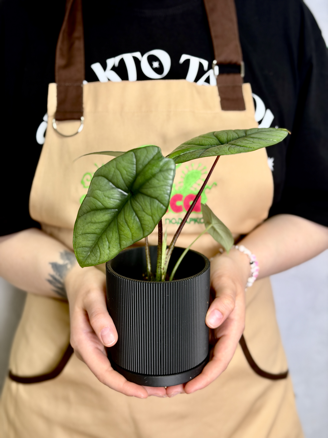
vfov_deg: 39.7
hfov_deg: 30.3
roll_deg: +0.9
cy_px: 219
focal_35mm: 48
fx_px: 606
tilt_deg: -15.8
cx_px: 164
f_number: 1.78
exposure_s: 1/120
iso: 50
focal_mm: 6.76
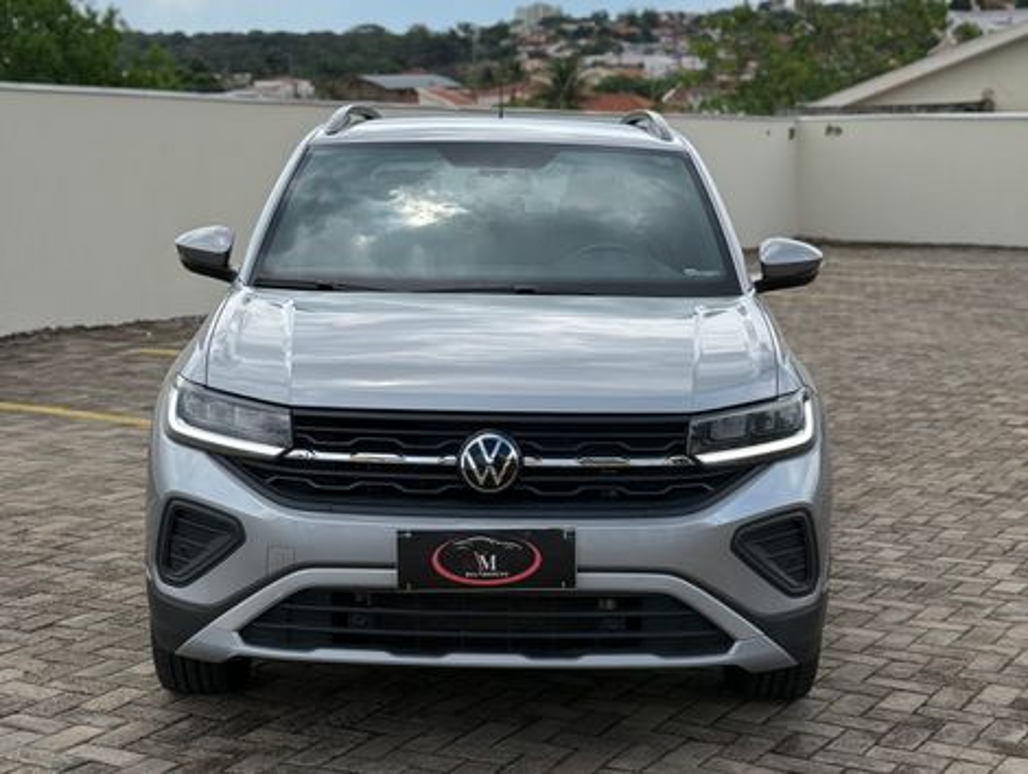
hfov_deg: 39.6
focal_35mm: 48
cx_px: 514
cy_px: 387
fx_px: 1428
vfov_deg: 30.3
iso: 64
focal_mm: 6.76
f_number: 1.78
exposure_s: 1/3891
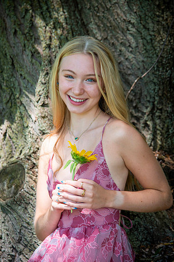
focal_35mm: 105
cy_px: 131
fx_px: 761
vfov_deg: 19.5
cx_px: 87
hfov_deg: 13.0
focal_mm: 105
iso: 320
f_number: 5.6
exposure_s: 1/160
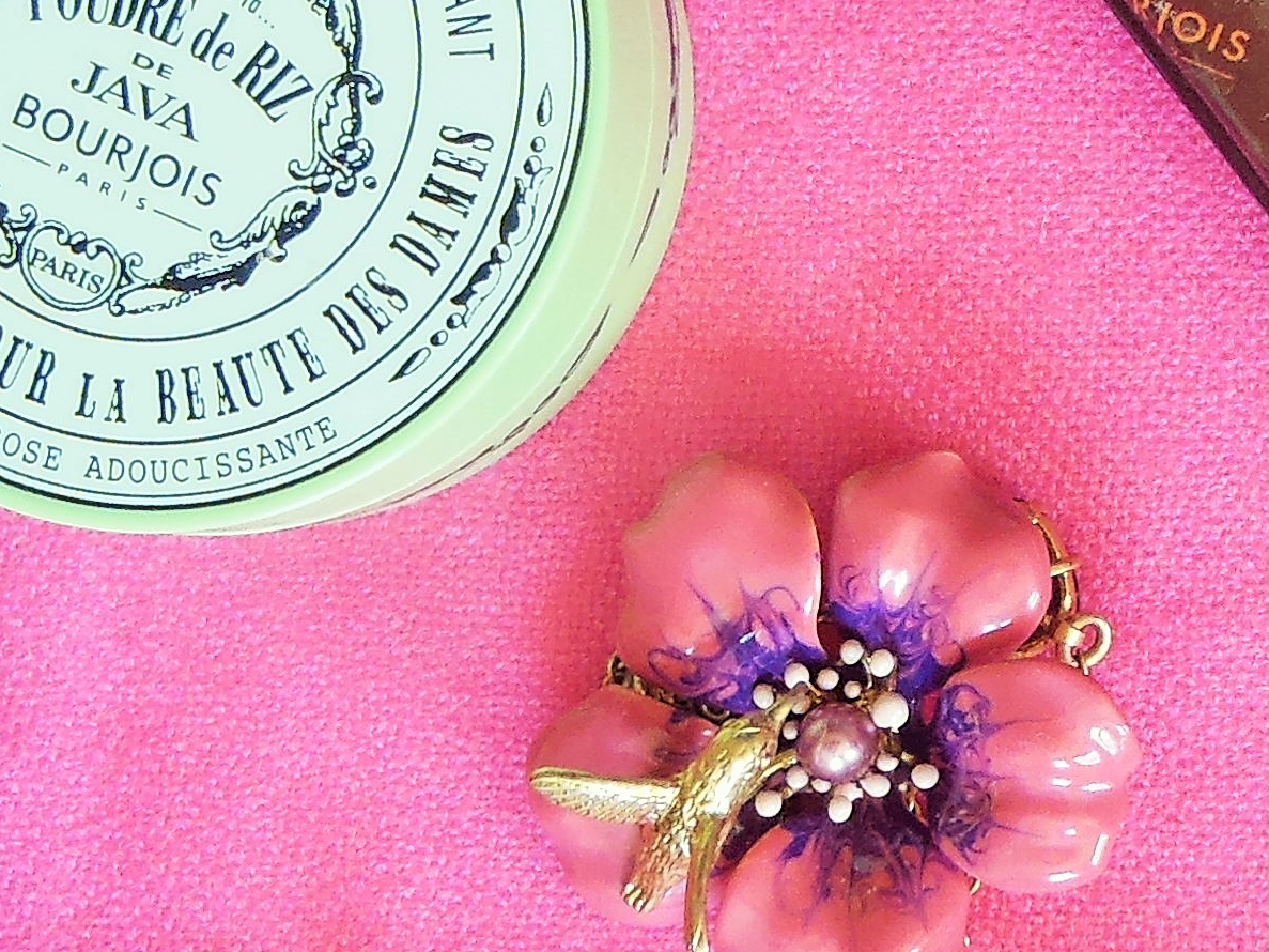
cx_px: 1245
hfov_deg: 14.7
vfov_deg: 11.2
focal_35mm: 132
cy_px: 420
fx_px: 4839
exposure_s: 1/30
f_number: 3.9
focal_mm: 6
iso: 250
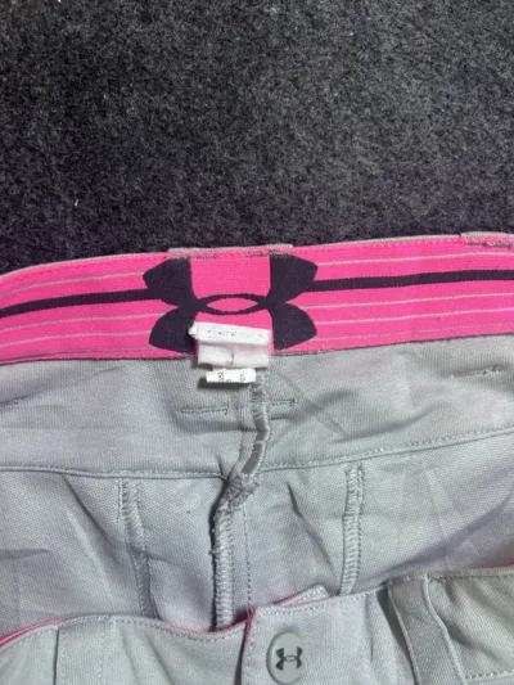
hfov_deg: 53.1
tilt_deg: -55.9
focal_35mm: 26
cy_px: 342
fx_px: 515
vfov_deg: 67.3
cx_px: 257
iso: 125
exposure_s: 1/50
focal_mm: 5.7
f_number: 1.5
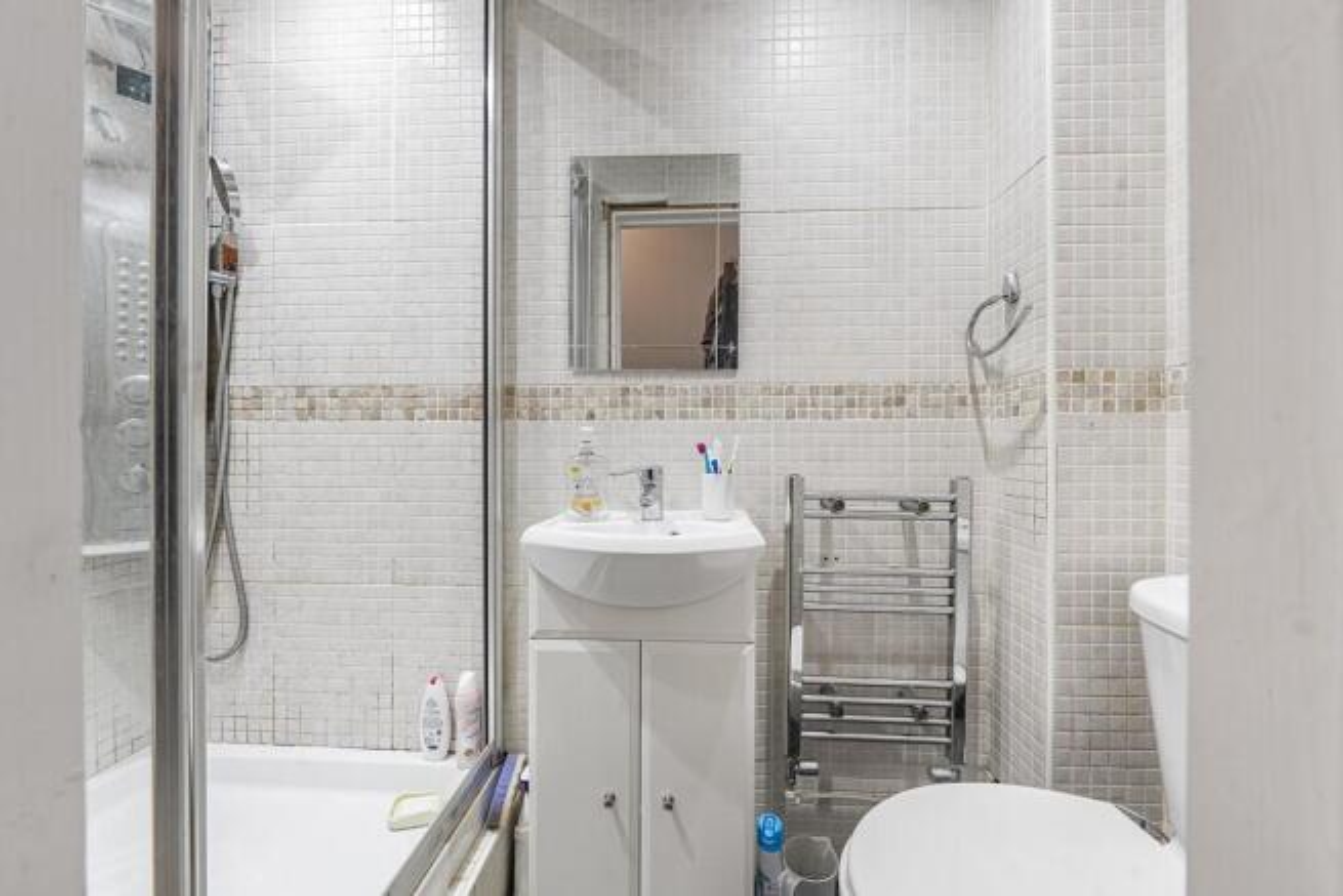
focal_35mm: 12
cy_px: 448
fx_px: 448
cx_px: 672
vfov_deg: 90.0
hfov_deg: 112.6
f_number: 9
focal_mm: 12
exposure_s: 1/5
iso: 320
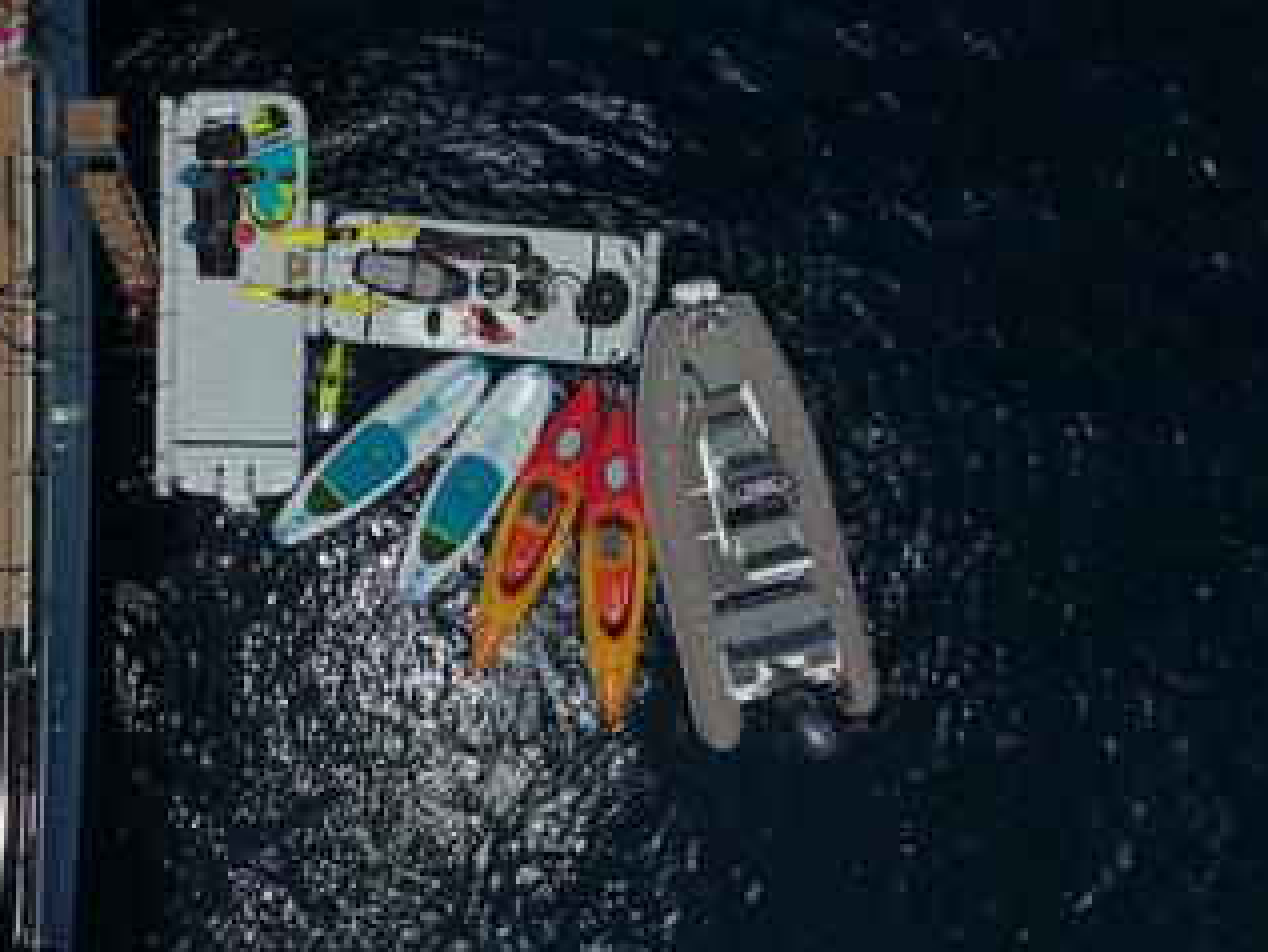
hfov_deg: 62.6
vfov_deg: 49.2
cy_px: 342
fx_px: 1026
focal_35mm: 28
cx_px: 476
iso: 100
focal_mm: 3.61
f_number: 2.8
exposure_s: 1/3268
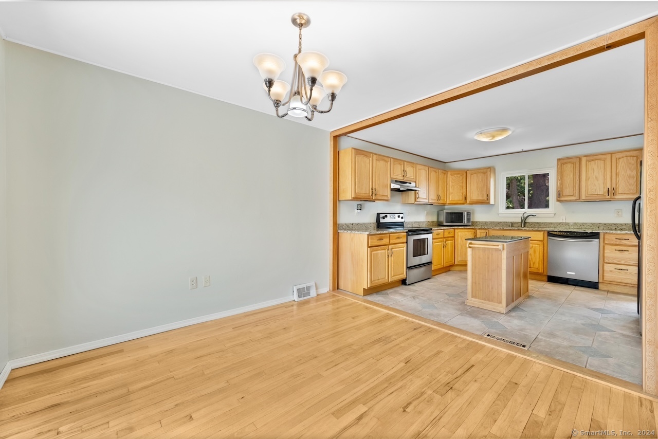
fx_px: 256
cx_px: 329
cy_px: 220
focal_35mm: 14
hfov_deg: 104.2
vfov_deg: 81.2
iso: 800
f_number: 10
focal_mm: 14
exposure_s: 1/20
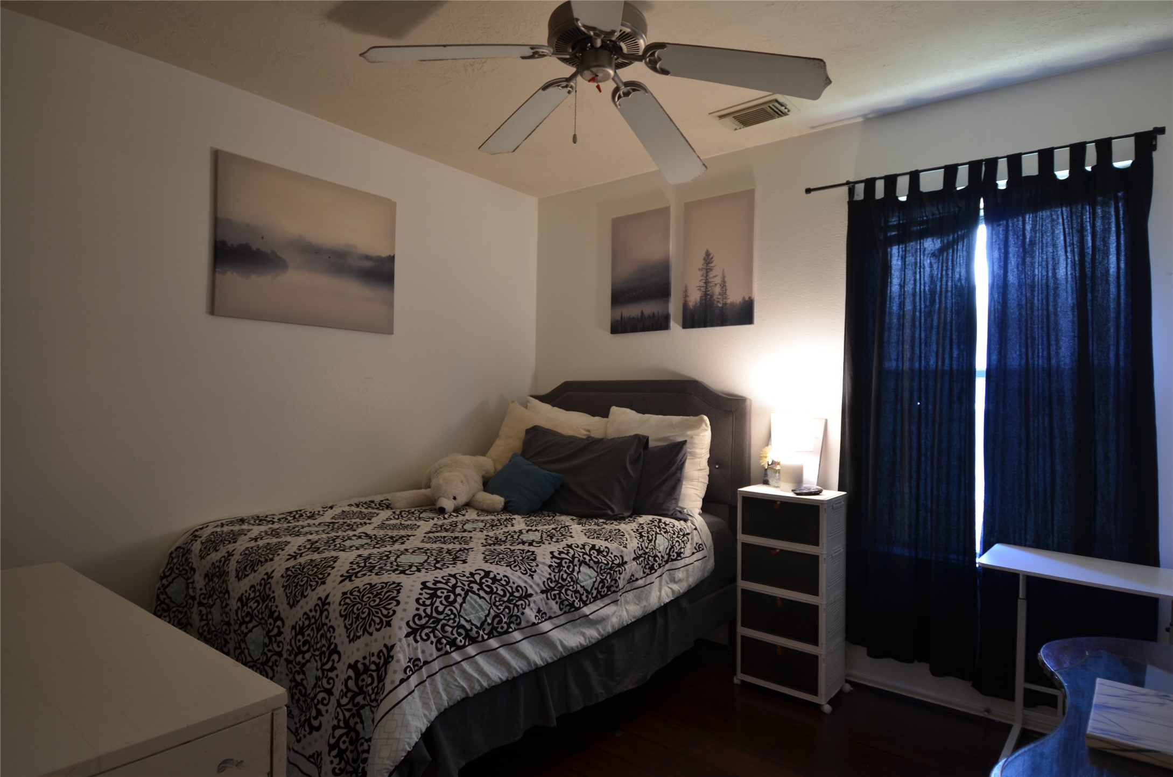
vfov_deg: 59.3
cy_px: 388
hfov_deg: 81.3
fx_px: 683
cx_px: 586
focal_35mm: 21
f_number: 4
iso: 100
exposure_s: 1/2.5
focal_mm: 14
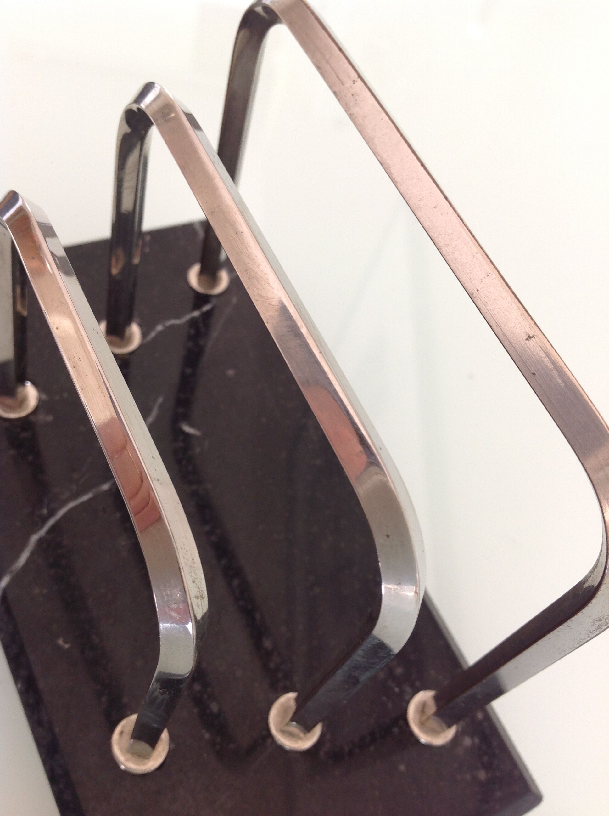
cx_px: 304
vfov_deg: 52.7
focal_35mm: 35
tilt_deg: -55.3
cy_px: 408
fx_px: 823
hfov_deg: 40.6
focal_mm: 4.28
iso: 64
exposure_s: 1/24
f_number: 2.4
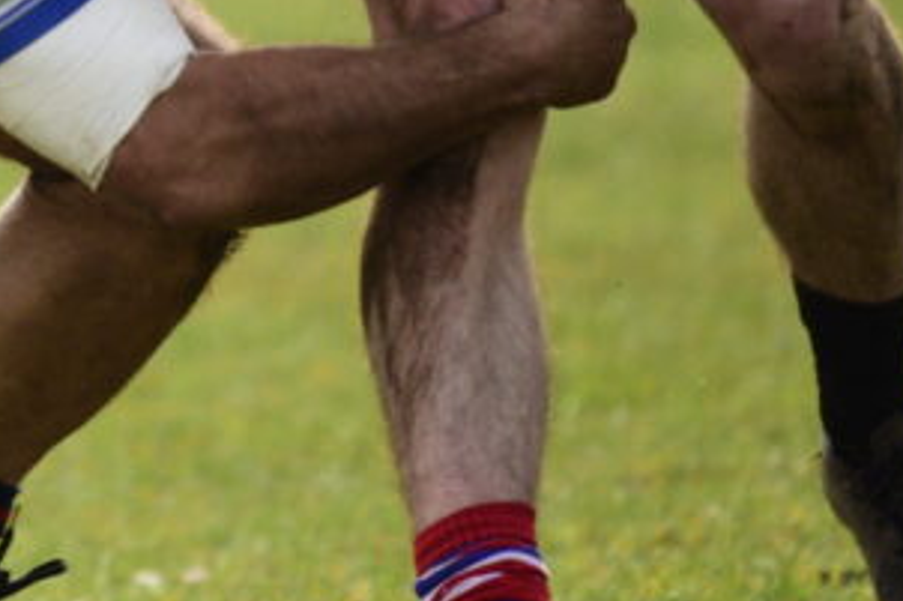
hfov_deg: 1.0
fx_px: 50990
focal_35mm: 2034
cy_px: -208
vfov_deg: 0.7
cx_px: -493
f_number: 6.3
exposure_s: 1/3200
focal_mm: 600
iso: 1600
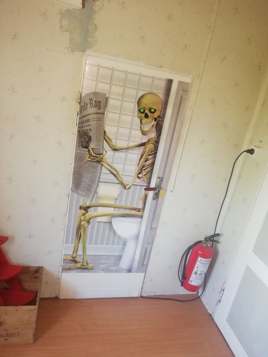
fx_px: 268
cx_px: 134
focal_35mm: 26
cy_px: 178
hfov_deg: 53.1
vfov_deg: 67.3
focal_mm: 3.81
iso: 400
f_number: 2.2
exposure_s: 1/30
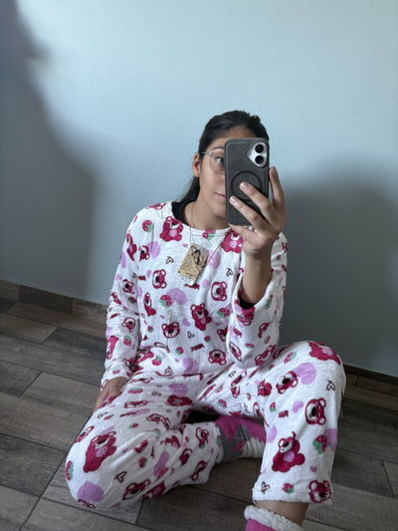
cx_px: 199
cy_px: 266
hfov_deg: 53.1
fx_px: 398
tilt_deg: -10.4
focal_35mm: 26
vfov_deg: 67.3
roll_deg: -10.9
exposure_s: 1/60
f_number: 1.6
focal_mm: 5.96
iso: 160
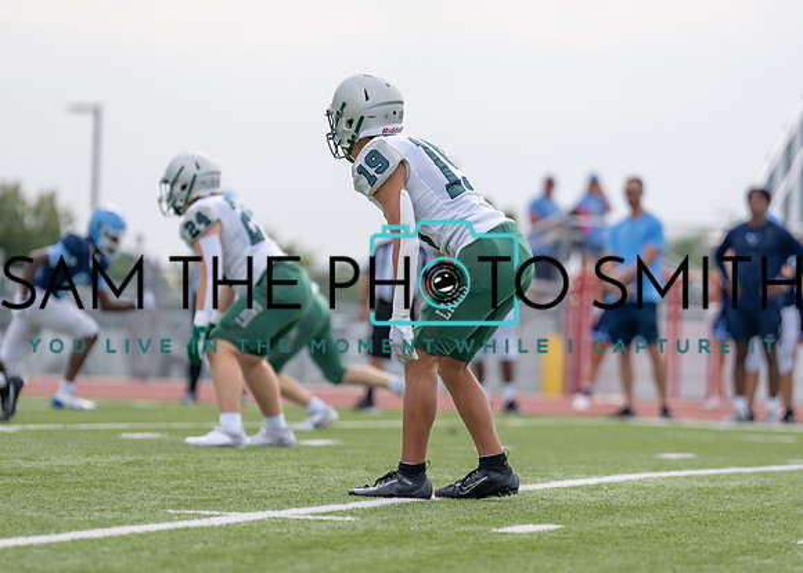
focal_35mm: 292
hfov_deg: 6.9
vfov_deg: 4.9
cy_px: 294
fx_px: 6651
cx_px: 429
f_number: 2.8
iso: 100
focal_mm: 200
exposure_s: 1/1250
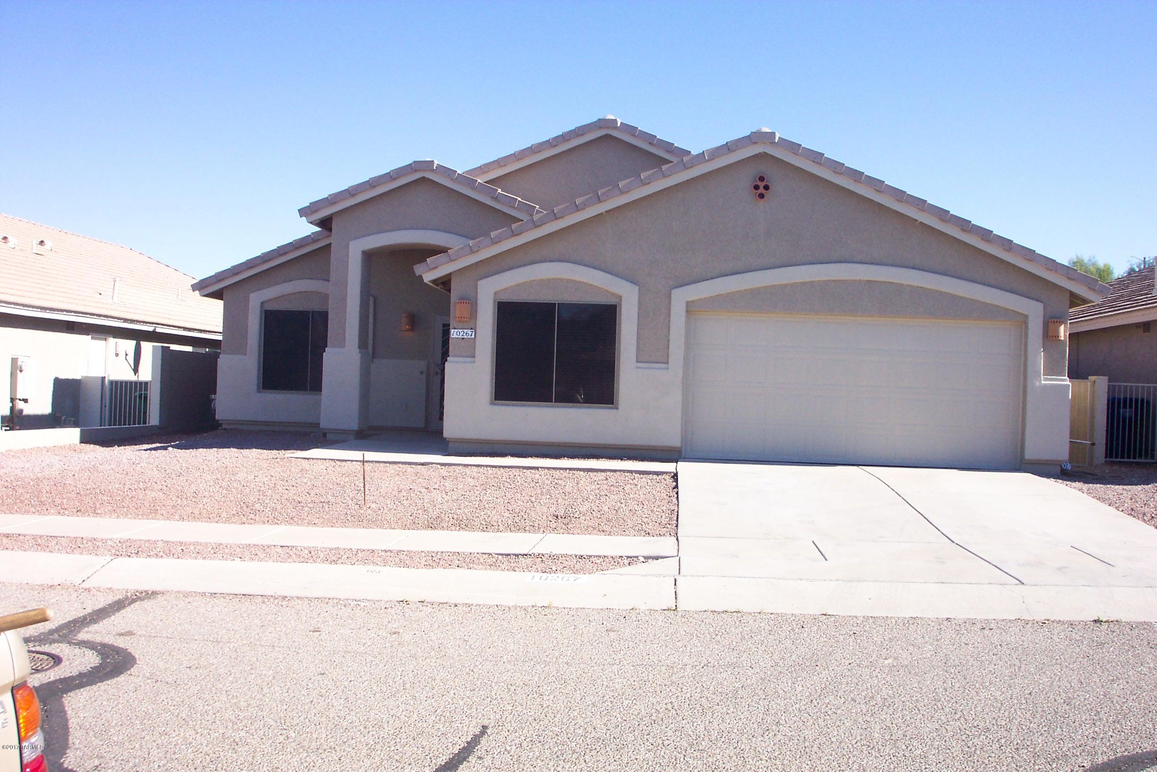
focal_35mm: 35
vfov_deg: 37.9
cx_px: 578
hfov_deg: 54.4
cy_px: 386
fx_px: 1125
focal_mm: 7.5
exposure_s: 1/90
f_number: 9.5
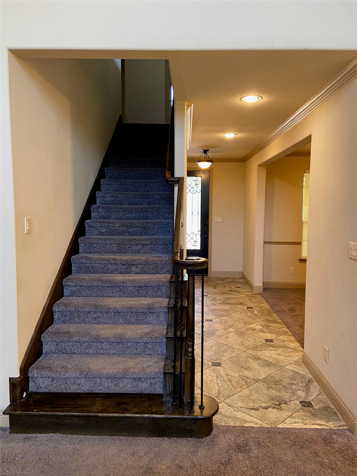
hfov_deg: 53.1
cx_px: 178
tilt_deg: -4.4
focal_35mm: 26
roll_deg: -0.6
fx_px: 358
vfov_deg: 67.3
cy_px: 238
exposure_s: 1/60
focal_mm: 4.25
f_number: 1.8
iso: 160
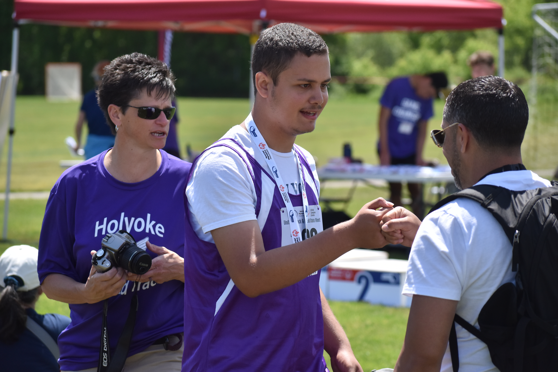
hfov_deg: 13.0
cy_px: 186
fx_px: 2441
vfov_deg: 8.7
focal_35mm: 158
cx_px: 279
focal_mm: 105
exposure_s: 1/4000
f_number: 4.8
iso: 560
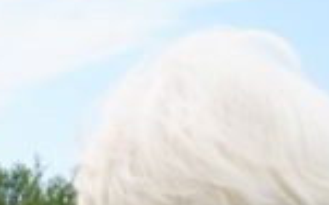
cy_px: 475
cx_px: -195
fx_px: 1227
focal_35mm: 137
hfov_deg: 14.1
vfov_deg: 8.7
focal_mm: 29
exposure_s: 1/1000
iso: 500
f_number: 6.3
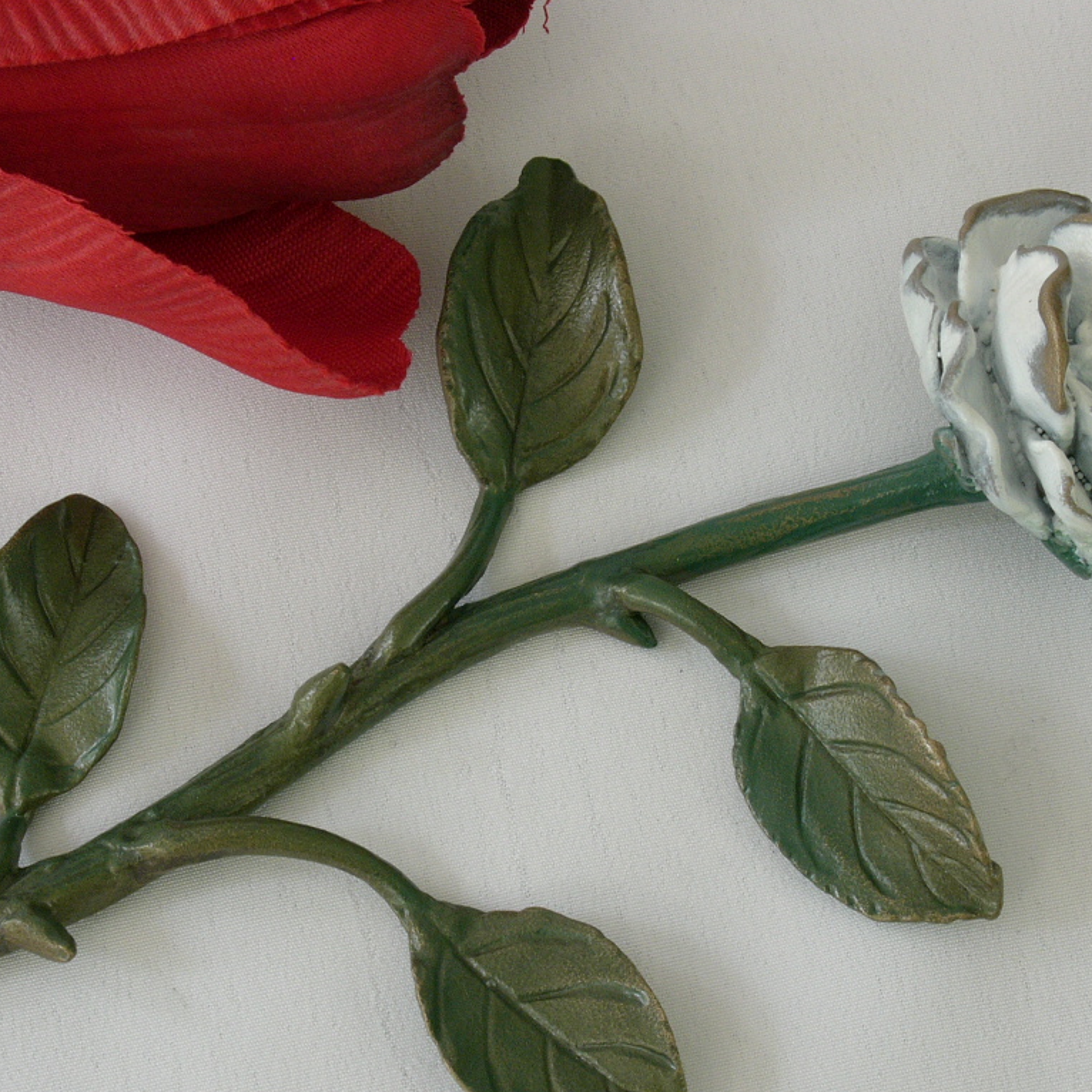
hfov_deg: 13.1
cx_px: 492
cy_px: 555
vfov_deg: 13.1
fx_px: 4747
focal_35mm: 133
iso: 100
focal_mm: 22.5
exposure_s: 1/3.2
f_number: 9
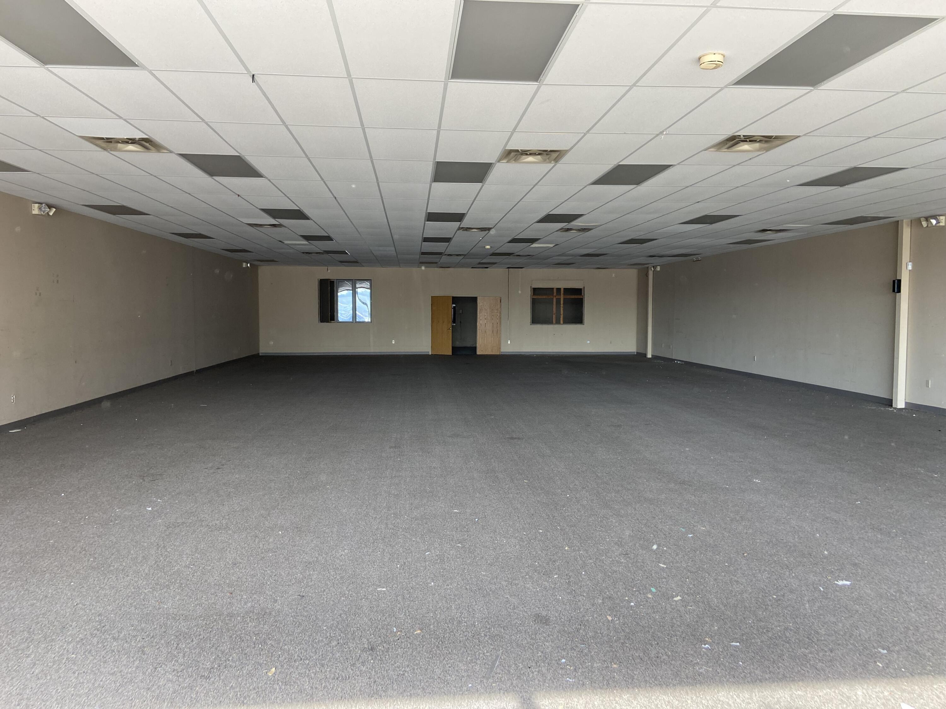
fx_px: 711
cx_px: 473
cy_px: 354
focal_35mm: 26
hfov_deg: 67.3
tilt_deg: -5.7
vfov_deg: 53.1
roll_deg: -0.1
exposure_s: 1/122
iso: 100
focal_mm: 4.25
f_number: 1.8
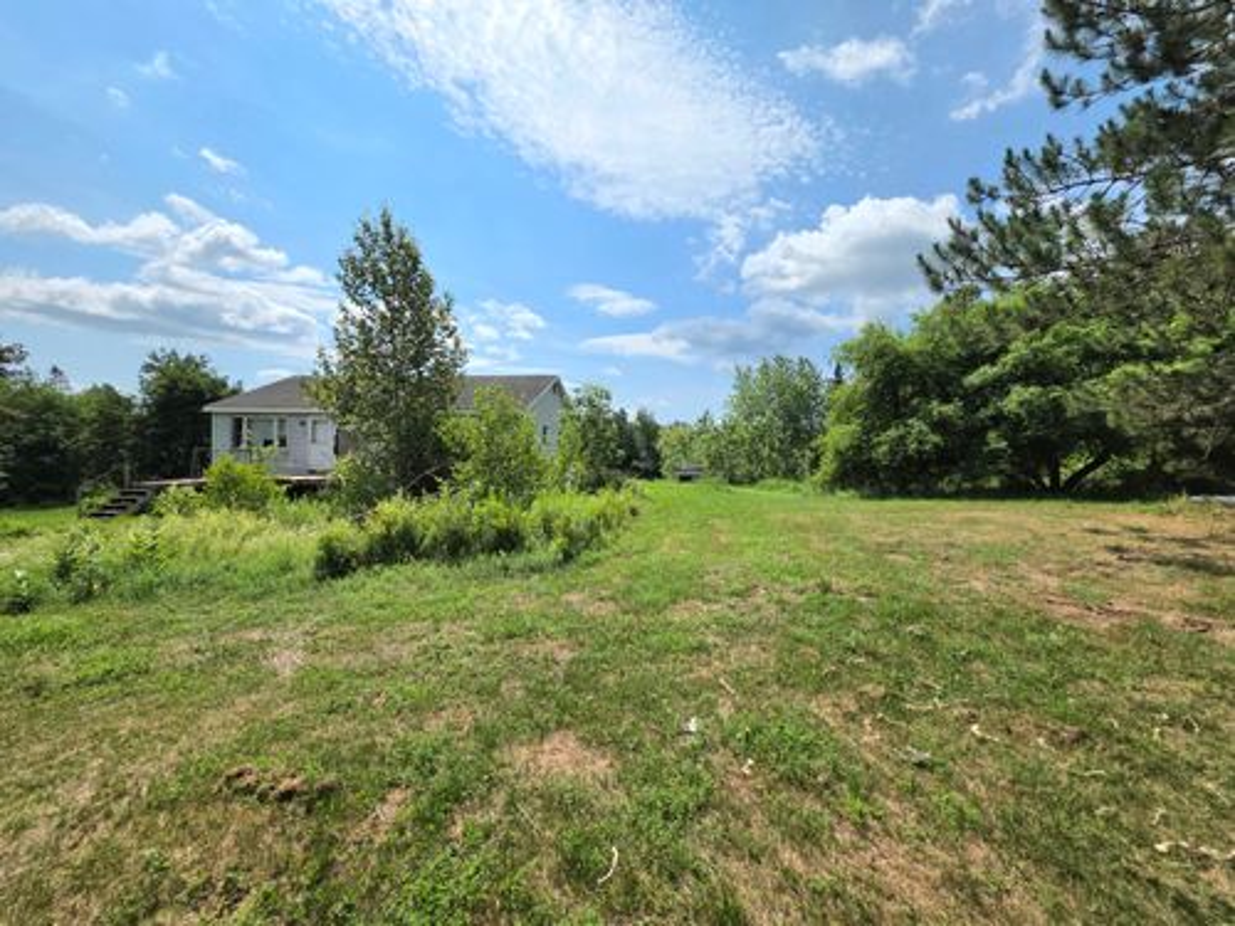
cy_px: 463
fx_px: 464
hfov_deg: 106.2
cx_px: 618
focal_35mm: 13
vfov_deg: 89.9
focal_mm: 2.2
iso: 40
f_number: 1.9
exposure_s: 1/5000
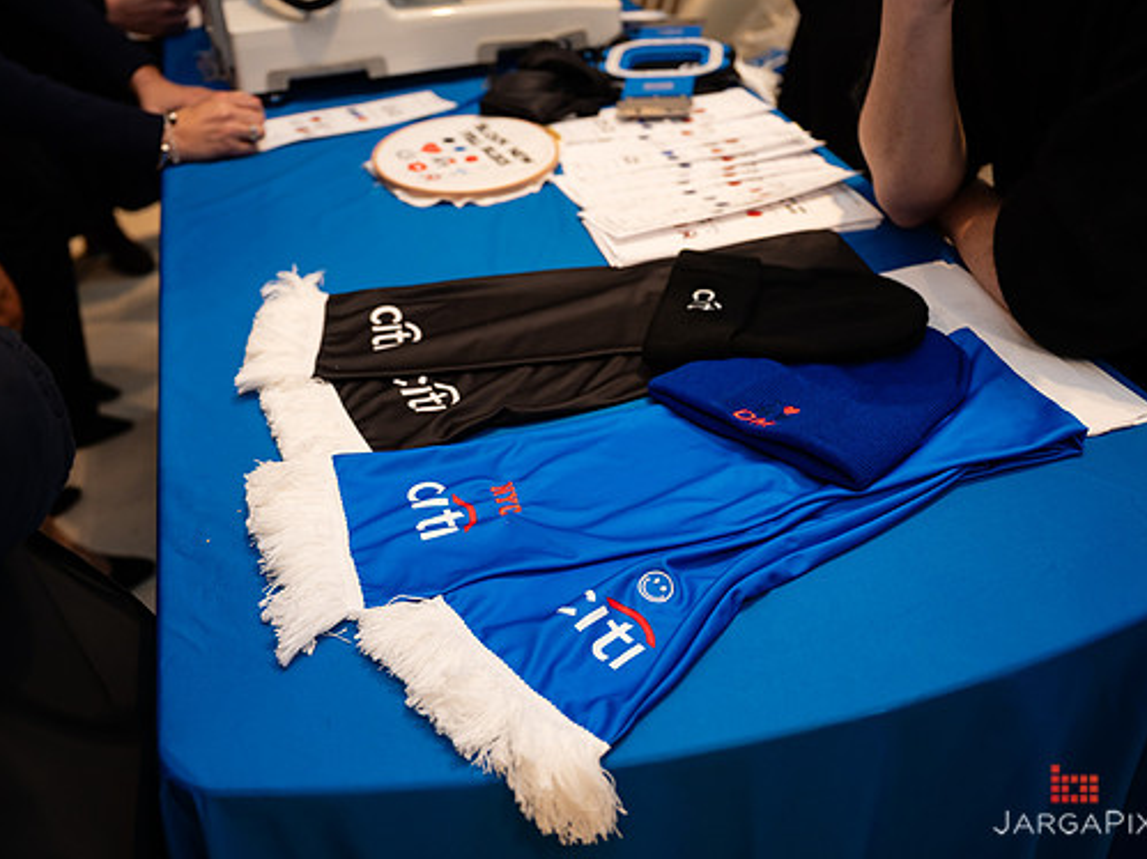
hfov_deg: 52.6
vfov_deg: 40.7
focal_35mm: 35
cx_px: 547
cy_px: 440
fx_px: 1159
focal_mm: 31
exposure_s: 1/160
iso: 320
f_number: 3.2
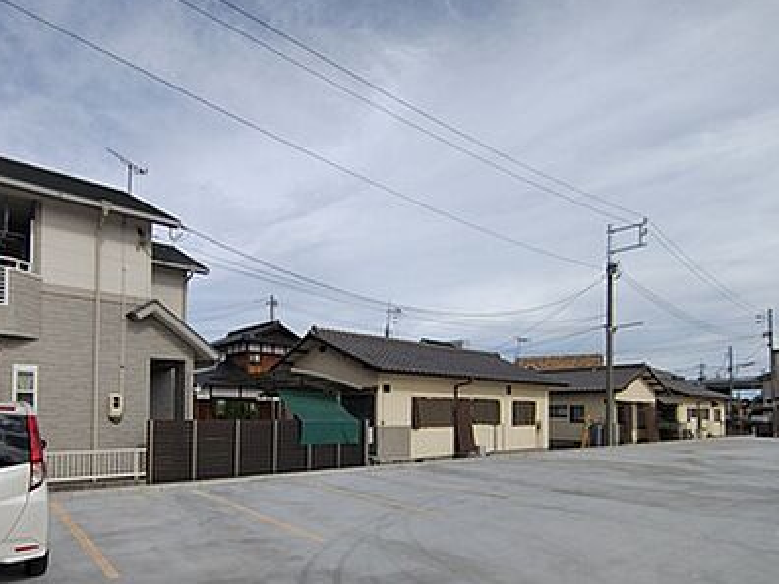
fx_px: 473
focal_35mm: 21
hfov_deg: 78.3
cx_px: 323
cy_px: 397
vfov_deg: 61.6
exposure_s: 1/1226
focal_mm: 2.16
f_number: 2.2
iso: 100
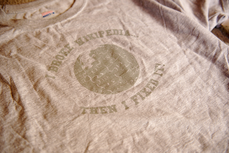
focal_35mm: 44
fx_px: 280
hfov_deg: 44.5
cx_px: 114
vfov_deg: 30.6
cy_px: 76
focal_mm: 44
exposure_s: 1/125
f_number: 3.5
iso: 640
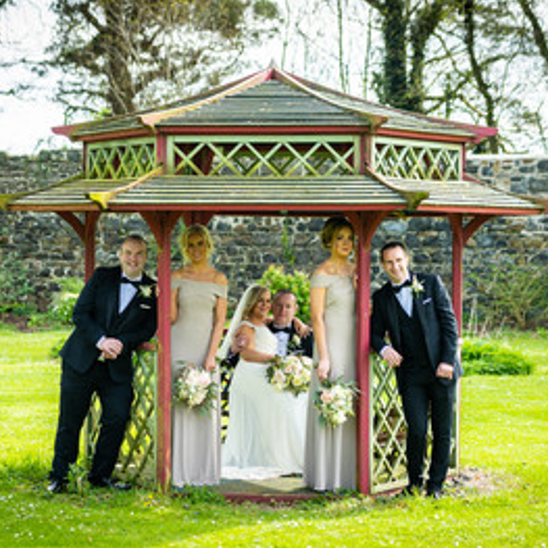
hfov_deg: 16.9
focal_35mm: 103
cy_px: 296
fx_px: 1845
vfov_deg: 16.9
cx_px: 206
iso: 250
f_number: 2.8
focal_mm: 70
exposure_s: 1/1000
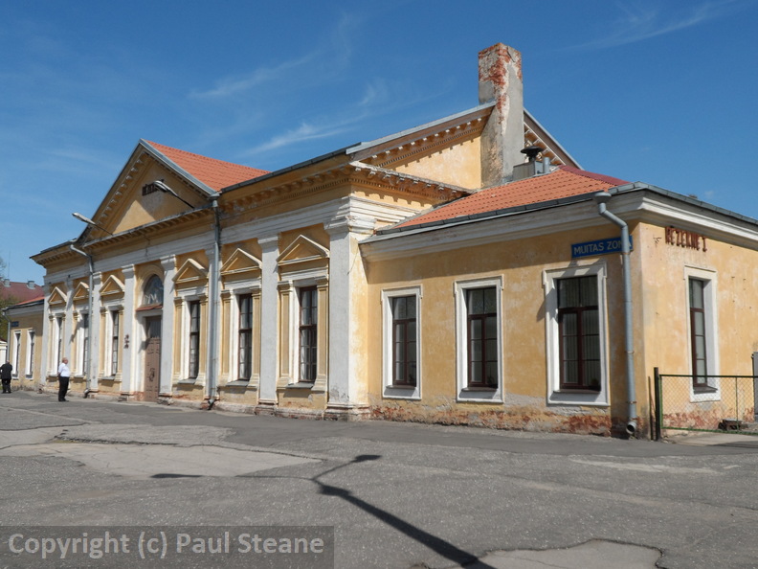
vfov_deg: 40.7
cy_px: 284
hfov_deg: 52.6
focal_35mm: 35
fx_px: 766
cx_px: 379
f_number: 3.5
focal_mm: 6.5
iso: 80
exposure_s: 1/1500
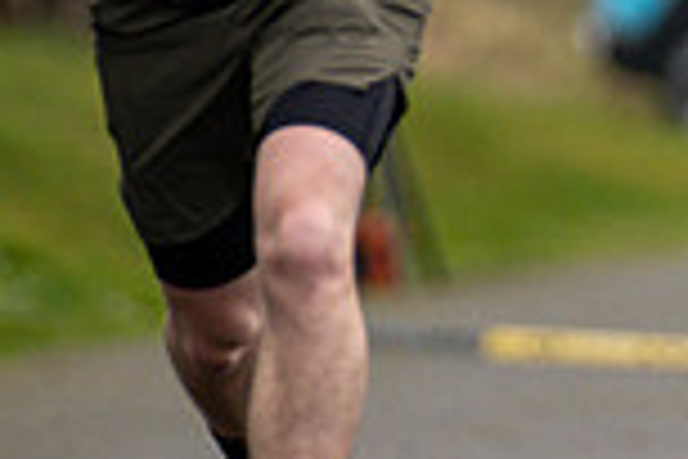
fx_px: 26046
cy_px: -225
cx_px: 1160
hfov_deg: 1.5
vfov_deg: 1.0
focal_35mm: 1363
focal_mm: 240
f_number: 2.8
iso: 280
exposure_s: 1/1600
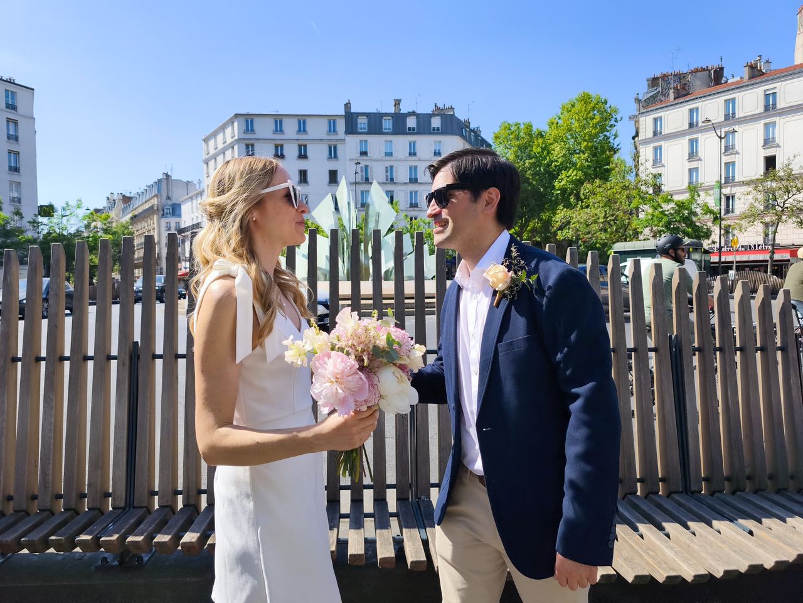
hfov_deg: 73.9
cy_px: 302
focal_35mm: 23
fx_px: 534
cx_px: 402
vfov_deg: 58.9
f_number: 1.6
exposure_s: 1/5106
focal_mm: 6.57
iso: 64
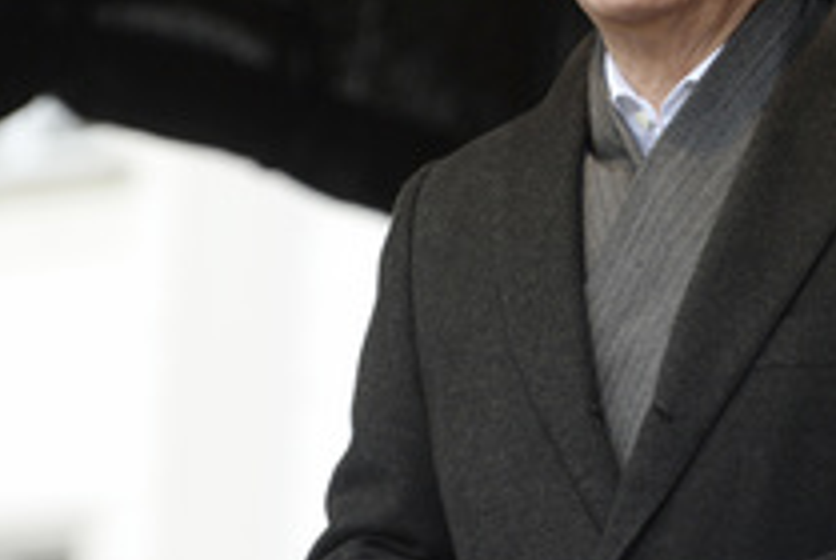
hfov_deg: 5.3
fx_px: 9000
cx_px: 672
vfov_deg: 3.6
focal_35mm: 387
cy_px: 196
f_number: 5.6
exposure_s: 1/400
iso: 800
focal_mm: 180
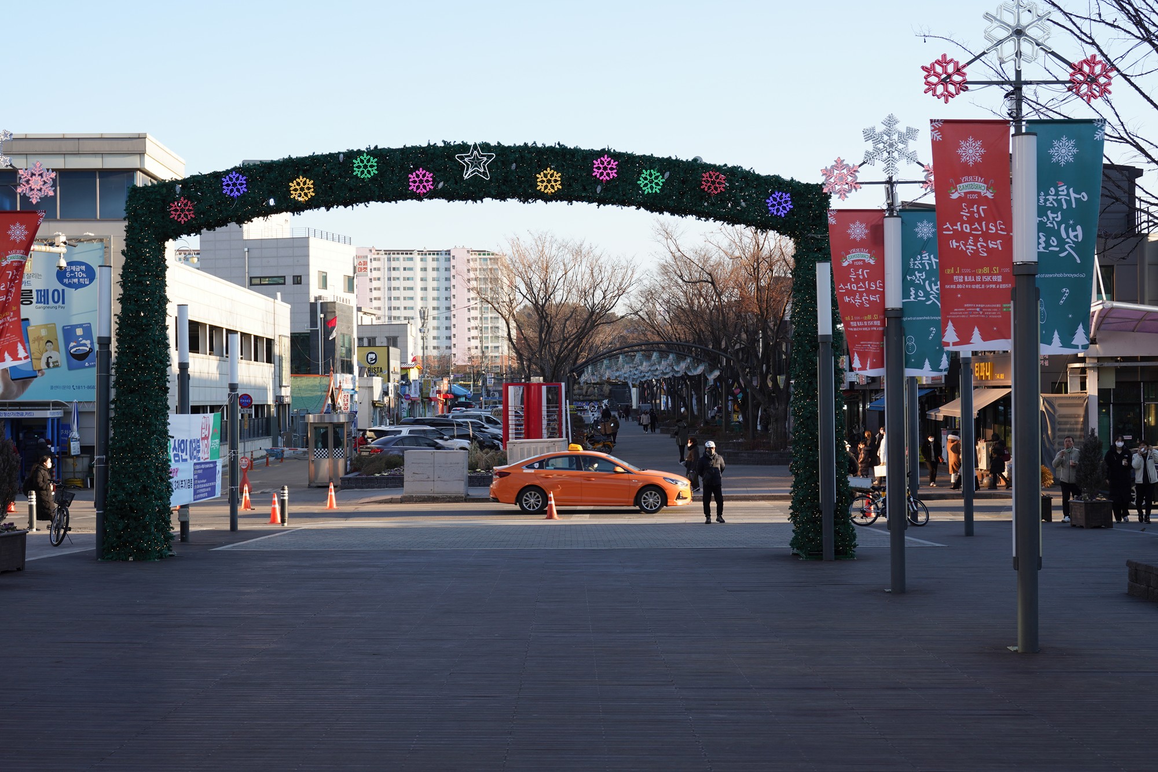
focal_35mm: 56
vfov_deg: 24.2
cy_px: 386
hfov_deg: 35.6
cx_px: 579
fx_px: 1801
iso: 200
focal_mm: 56
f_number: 10
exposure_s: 1/100
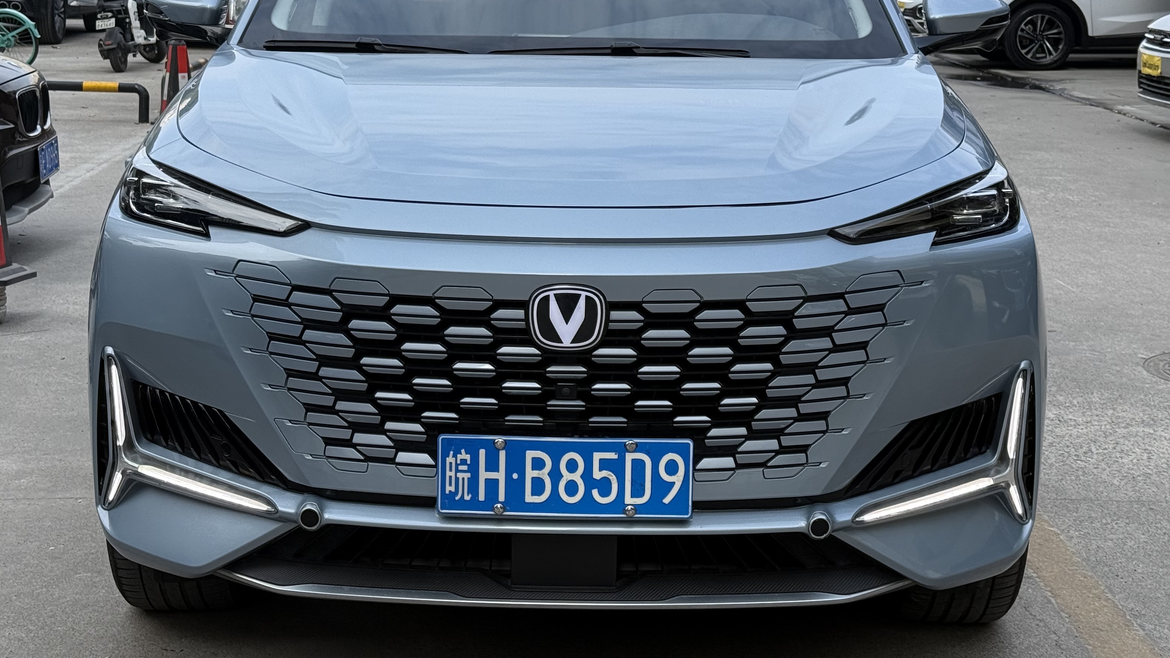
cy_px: 148
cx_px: 565
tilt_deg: -6.2
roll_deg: -1.3
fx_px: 2048
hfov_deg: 31.9
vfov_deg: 18.1
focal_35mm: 66
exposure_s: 1/1795
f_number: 1.78
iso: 64
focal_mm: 6.76
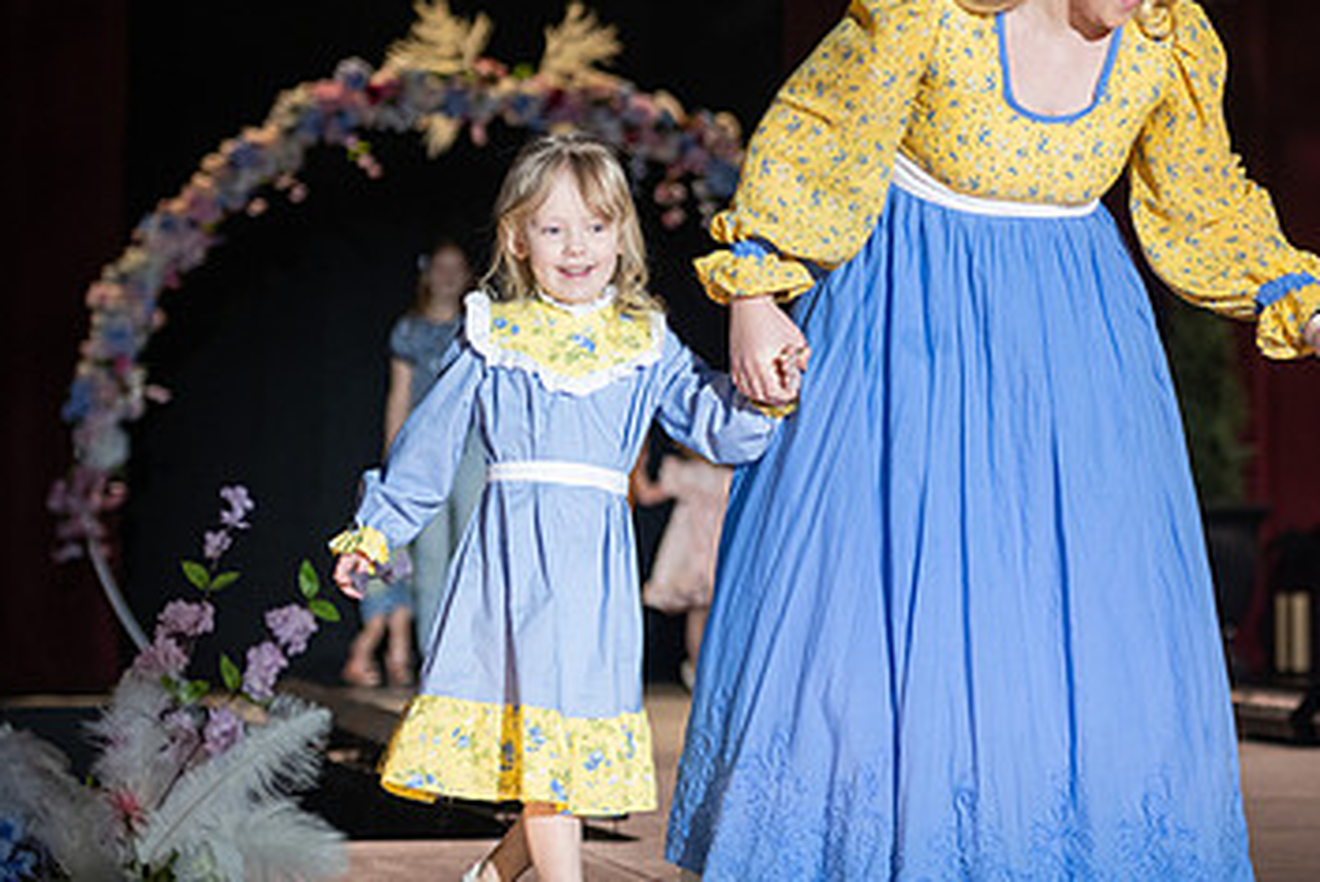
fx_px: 6275
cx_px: 1292
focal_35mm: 171
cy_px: 402
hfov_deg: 11.9
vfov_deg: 8.0
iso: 640
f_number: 2.8
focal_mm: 86
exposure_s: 1/640
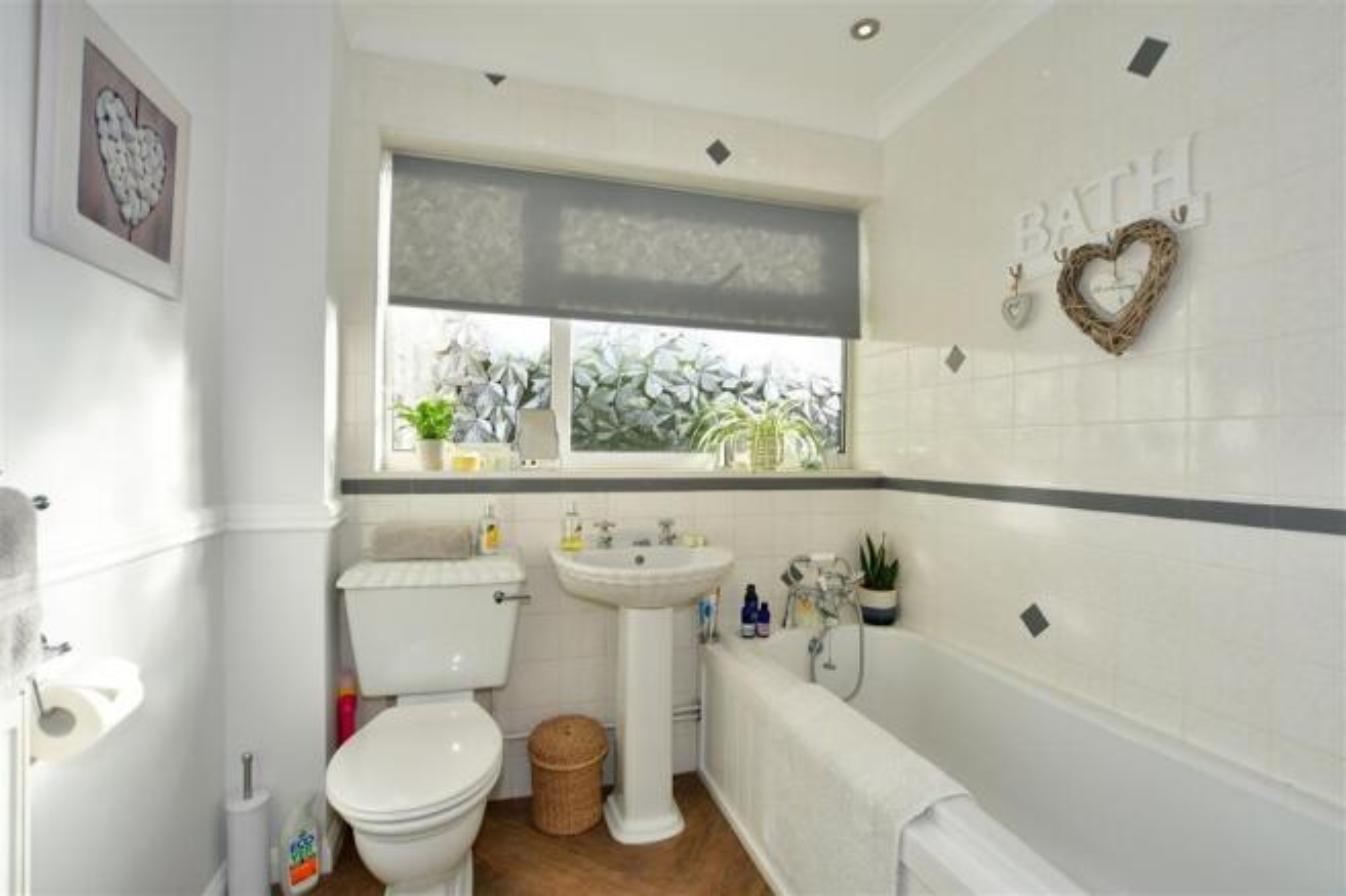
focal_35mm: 15
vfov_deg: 77.3
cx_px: 673
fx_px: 561
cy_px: 448
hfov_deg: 100.4
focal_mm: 10
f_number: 8
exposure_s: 1/200
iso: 160
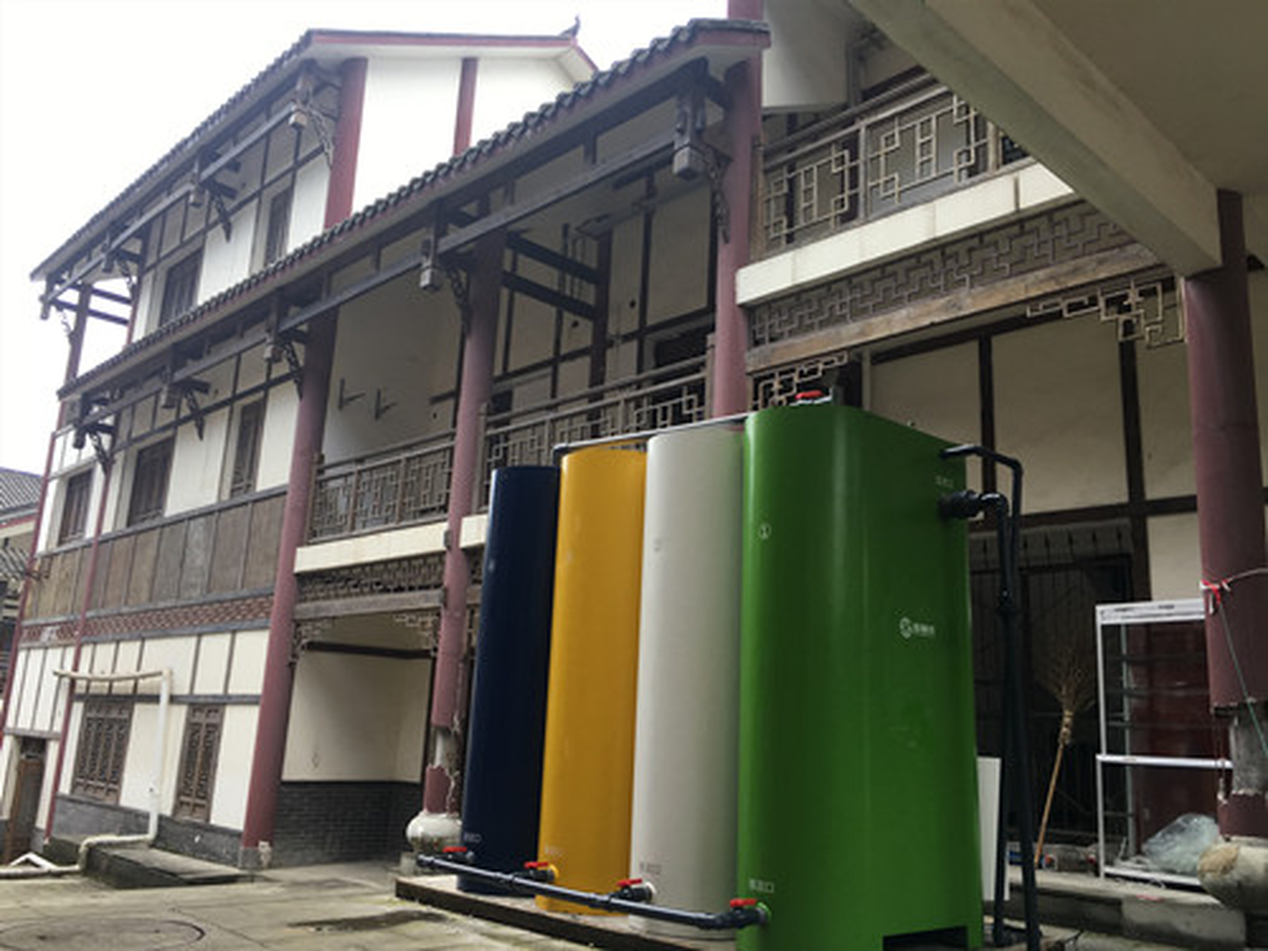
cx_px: 634
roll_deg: -2.2
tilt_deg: +14.5
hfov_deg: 61.7
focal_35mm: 29
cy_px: 476
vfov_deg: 48.2
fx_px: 1062
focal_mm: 4.15
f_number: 2.2
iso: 25
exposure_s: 1/176
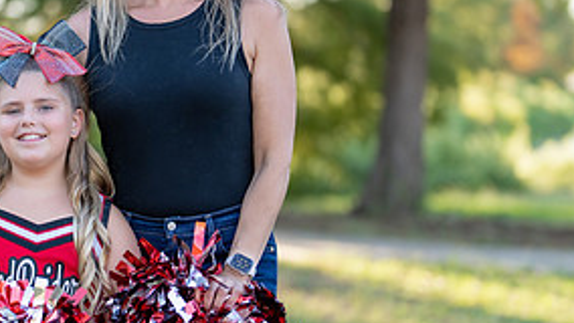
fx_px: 1949
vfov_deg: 9.5
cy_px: 164
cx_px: 119
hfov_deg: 16.6
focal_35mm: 128
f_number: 1.2
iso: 100
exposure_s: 1/800
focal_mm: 50
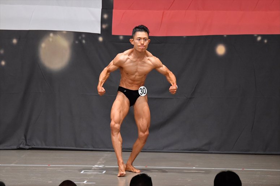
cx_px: 140
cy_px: 93
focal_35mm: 225
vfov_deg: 6.1
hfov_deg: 9.2
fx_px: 1749
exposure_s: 1/400
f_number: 5.6
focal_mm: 150
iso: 6400
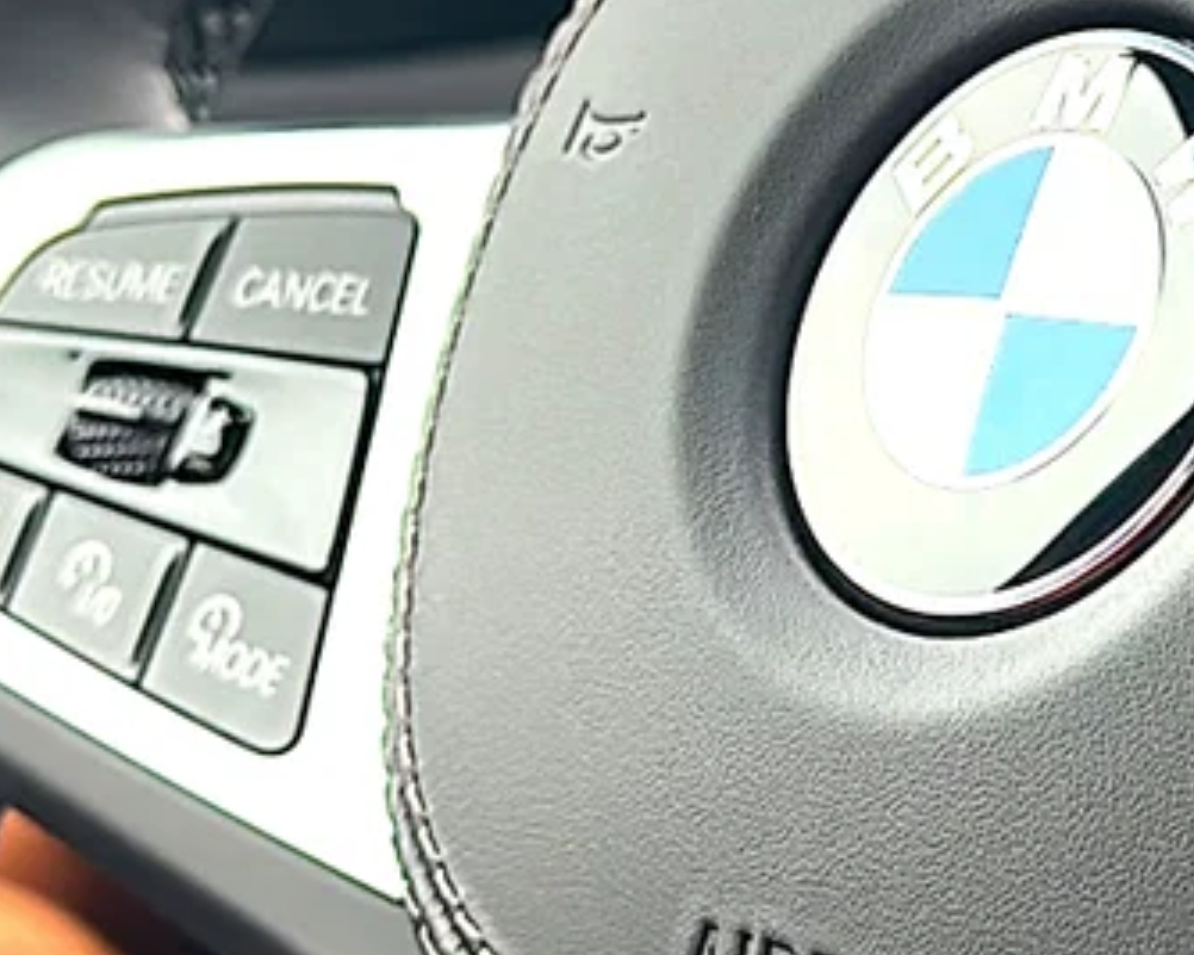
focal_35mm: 92
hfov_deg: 20.7
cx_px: 844
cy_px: 345
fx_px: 3250
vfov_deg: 16.7
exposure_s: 1/338
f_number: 1.78
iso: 100
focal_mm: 6.86
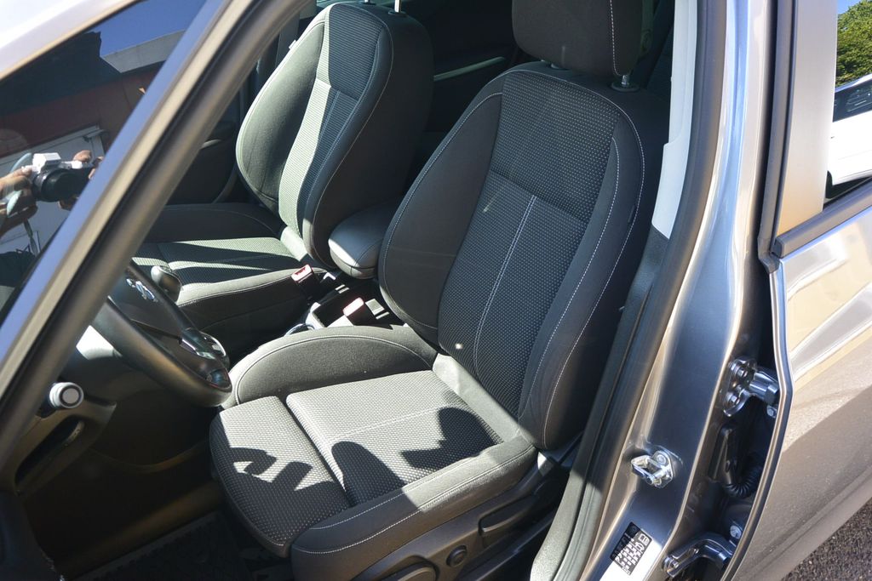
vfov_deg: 46.4
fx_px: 678
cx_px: 436
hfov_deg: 65.5
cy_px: 290
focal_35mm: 28
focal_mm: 10.7
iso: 160
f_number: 3.5
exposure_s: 1/125
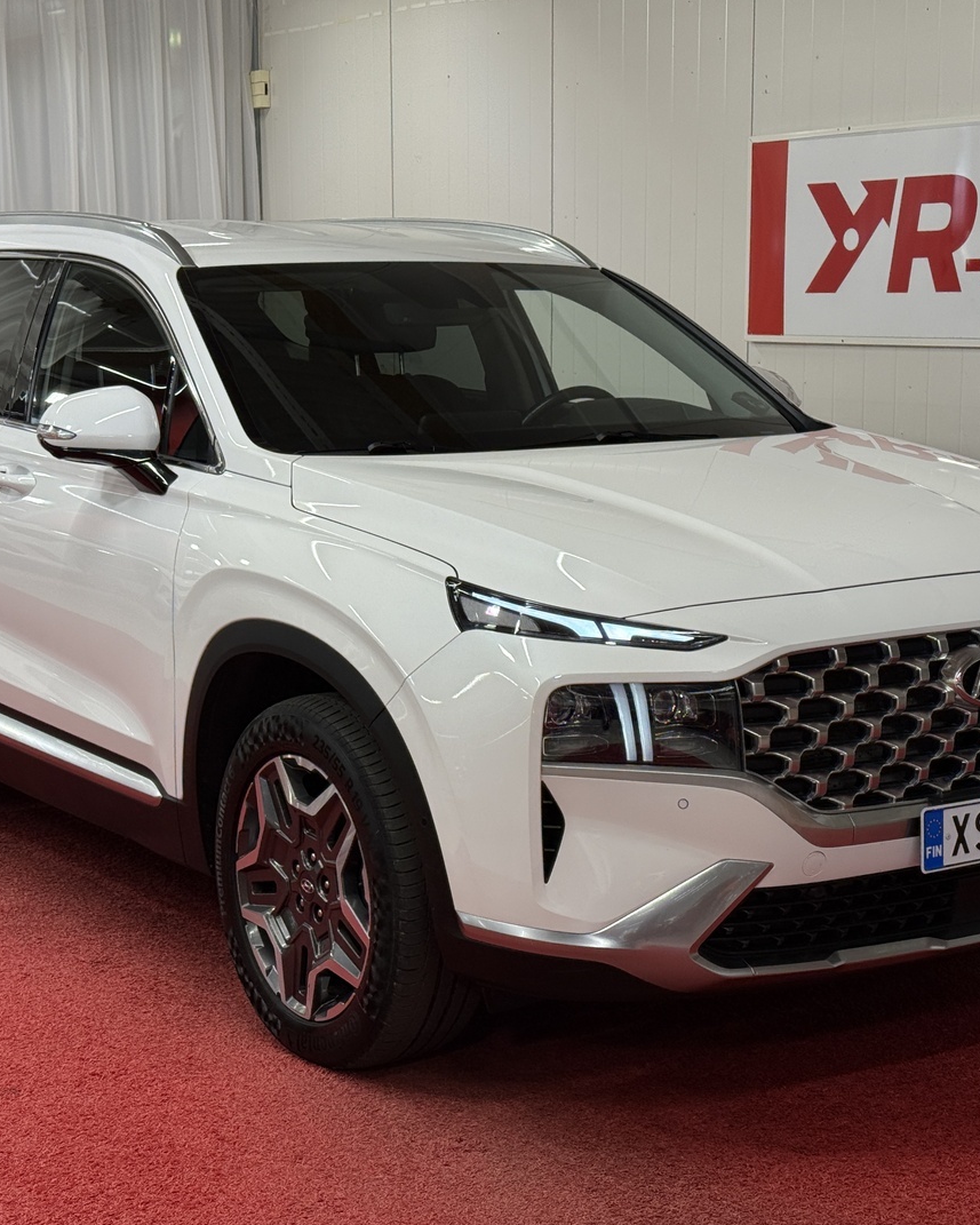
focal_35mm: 63
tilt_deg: -8.2
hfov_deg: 24.2
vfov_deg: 30.0
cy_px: 615
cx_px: 484
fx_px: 2284
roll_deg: +0.0
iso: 50
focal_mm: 6.76
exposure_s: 1/132
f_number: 1.78
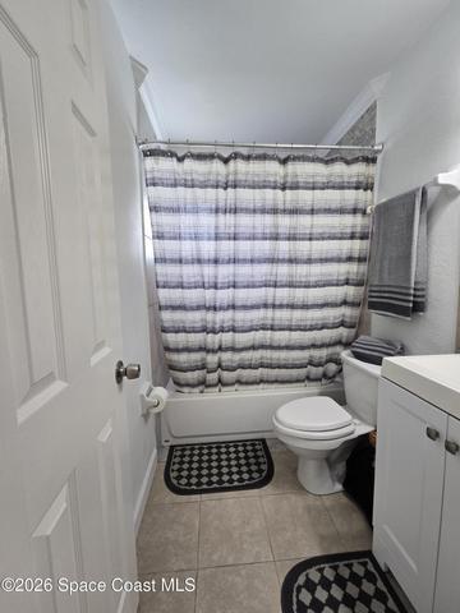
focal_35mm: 13
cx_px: 230
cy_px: 306
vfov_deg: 106.2
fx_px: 230
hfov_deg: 89.9
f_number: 2.2
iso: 64
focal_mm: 2.2
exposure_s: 1/60
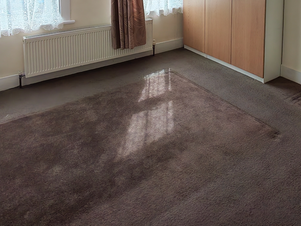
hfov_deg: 50.6
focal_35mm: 35
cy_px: -18
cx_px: 222
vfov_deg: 35.3
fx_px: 304
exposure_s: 1/150
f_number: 2.2
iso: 50
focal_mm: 1.96
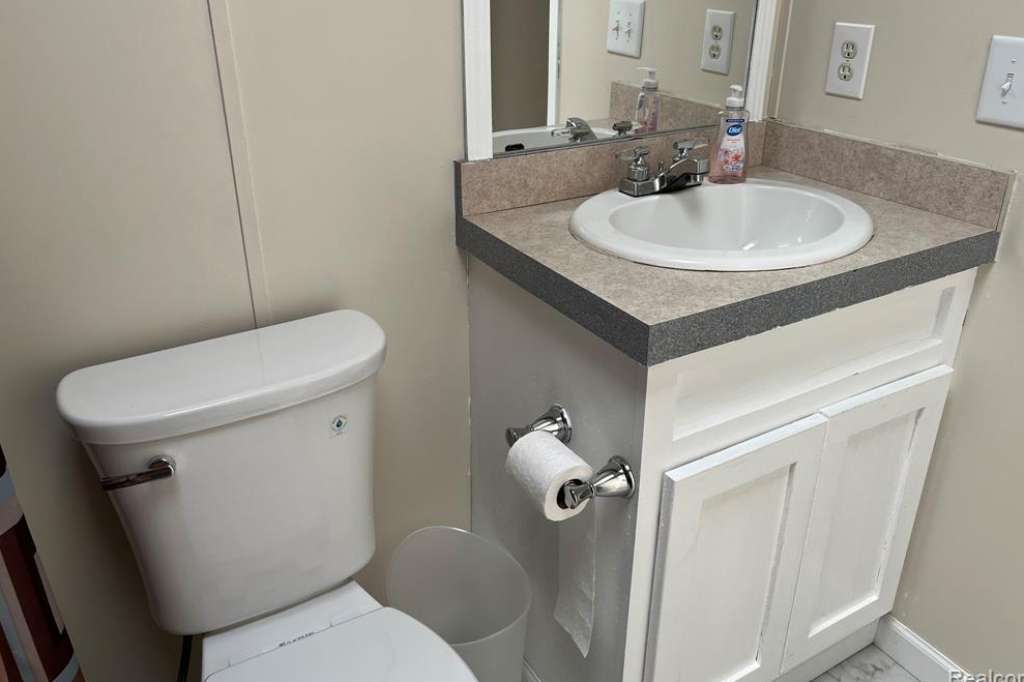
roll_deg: -1.3
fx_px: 796
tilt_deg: -24.4
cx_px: 523
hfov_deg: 65.5
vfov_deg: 46.3
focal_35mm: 28
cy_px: 297
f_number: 1.6
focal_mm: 5.1
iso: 32
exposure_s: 1/122
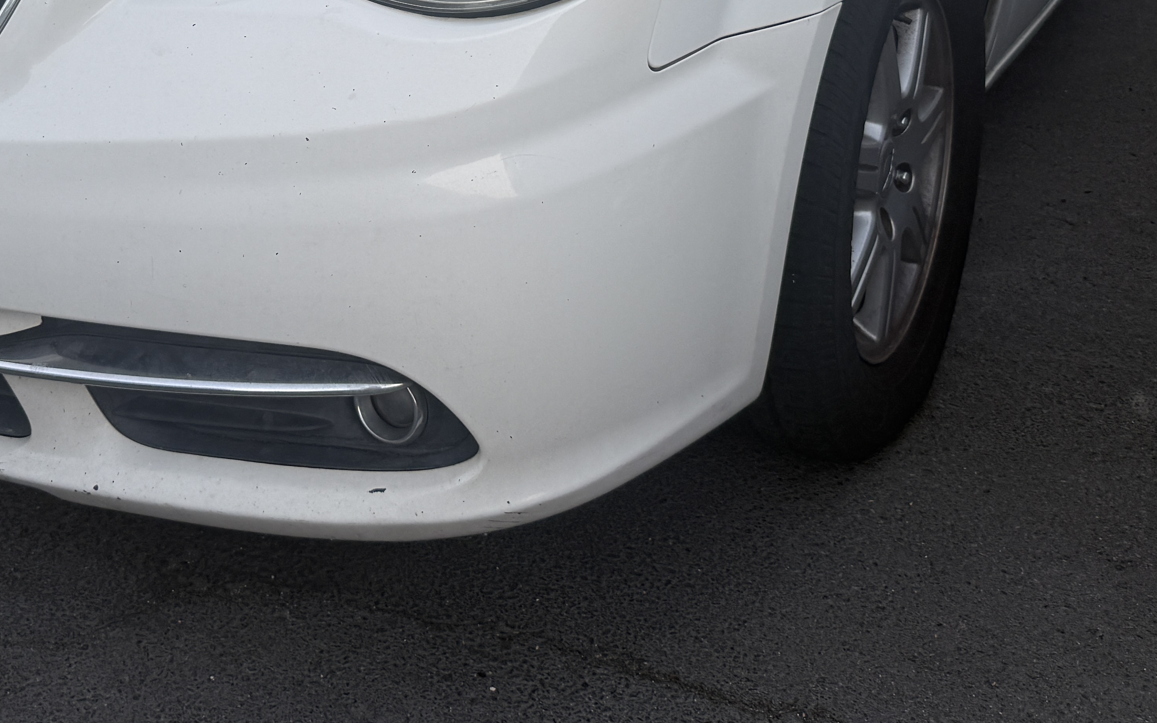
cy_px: -95
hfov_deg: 40.3
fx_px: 1545
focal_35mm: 49
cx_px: 343
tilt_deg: -12.9
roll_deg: +3.2
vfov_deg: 24.4
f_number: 1.78
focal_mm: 6.76
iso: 80
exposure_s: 1/121
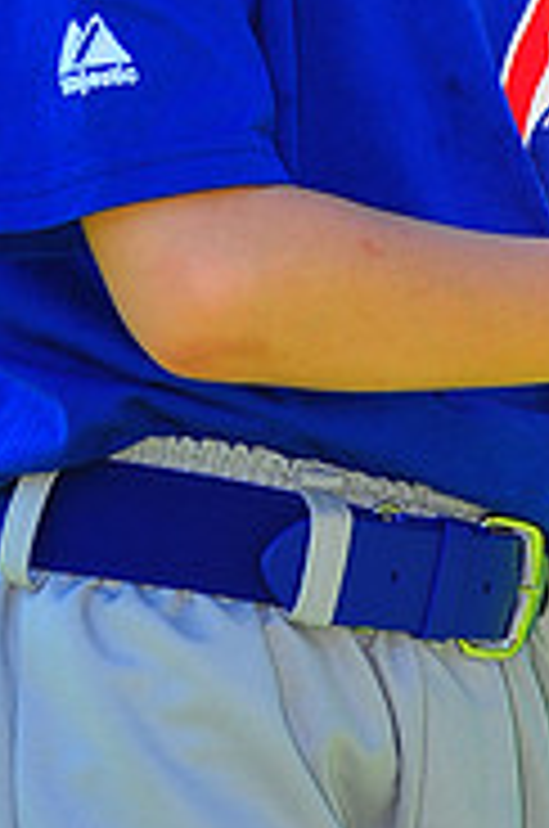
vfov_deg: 3.6
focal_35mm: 568
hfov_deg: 2.4
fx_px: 13041
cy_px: -369
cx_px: 432
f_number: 5
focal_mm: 180
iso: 200
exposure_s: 1/400
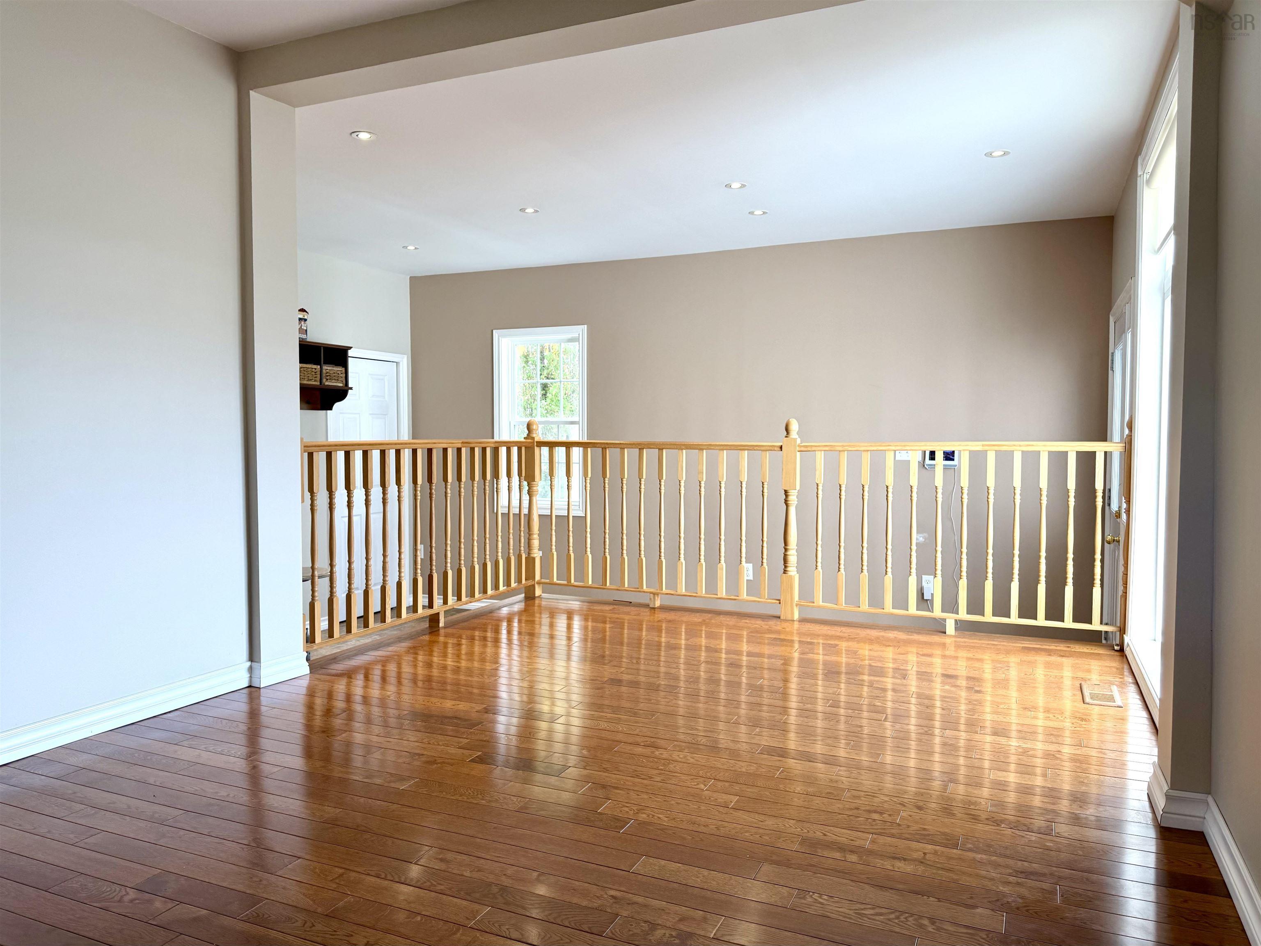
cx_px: 630
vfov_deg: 56.8
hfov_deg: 71.6
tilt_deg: -2.7
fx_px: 874
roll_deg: +0.6
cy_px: 473
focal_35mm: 24
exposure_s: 1/177
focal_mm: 6.76
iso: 80
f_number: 1.78
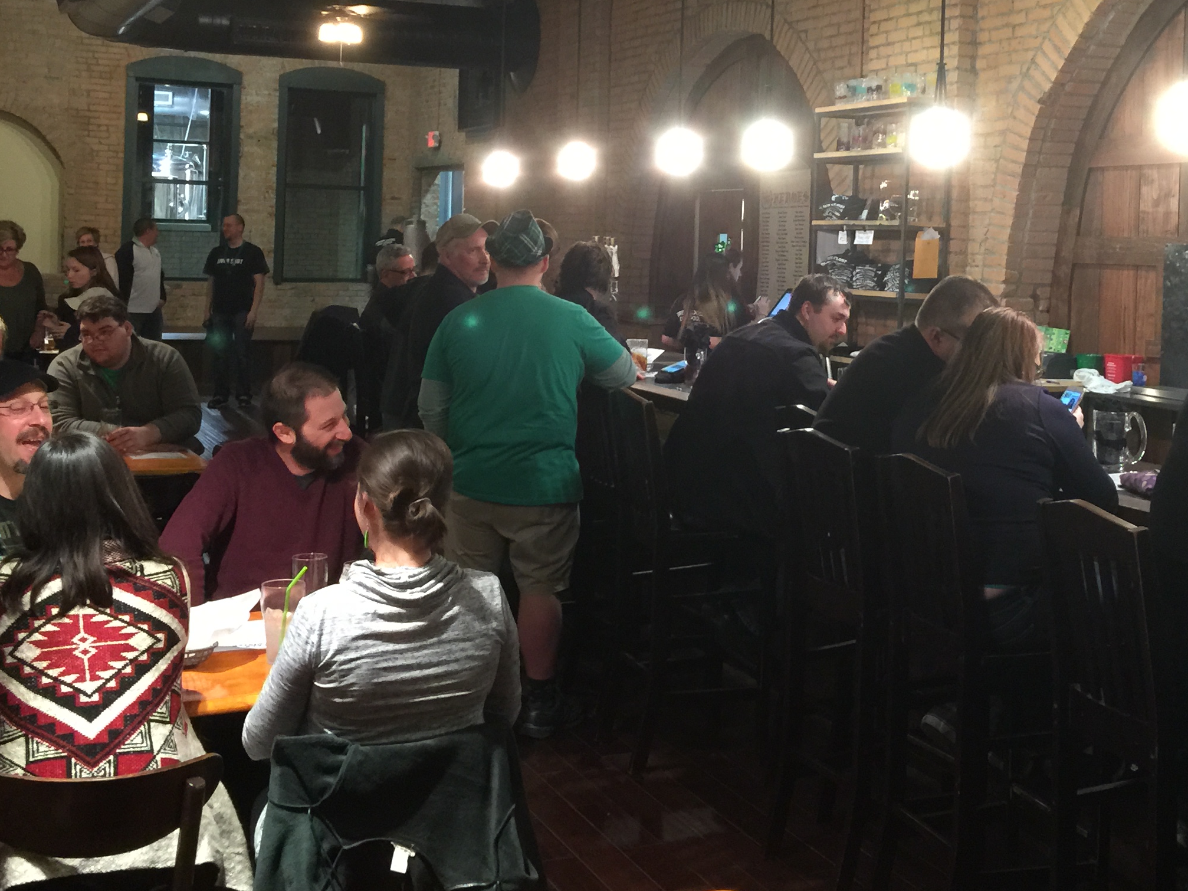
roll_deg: -2.4
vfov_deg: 30.5
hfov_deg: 40.3
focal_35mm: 47
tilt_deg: -0.5
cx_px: 714
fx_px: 1613
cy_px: 249
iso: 125
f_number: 2.2
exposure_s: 1/8
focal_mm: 4.15
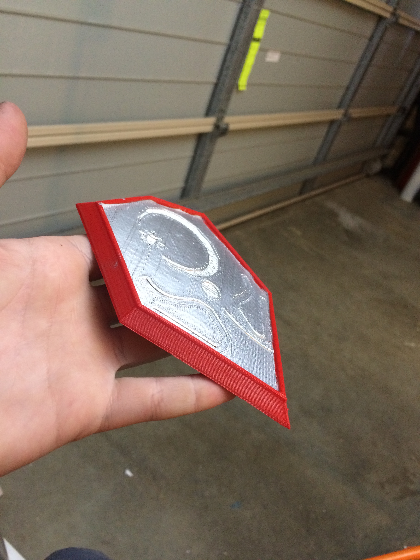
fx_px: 469
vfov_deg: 61.7
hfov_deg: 48.2
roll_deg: -20.5
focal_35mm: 29
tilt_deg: -33.7
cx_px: 210
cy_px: 280
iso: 250
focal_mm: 4.15
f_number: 2.2
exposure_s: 1/30
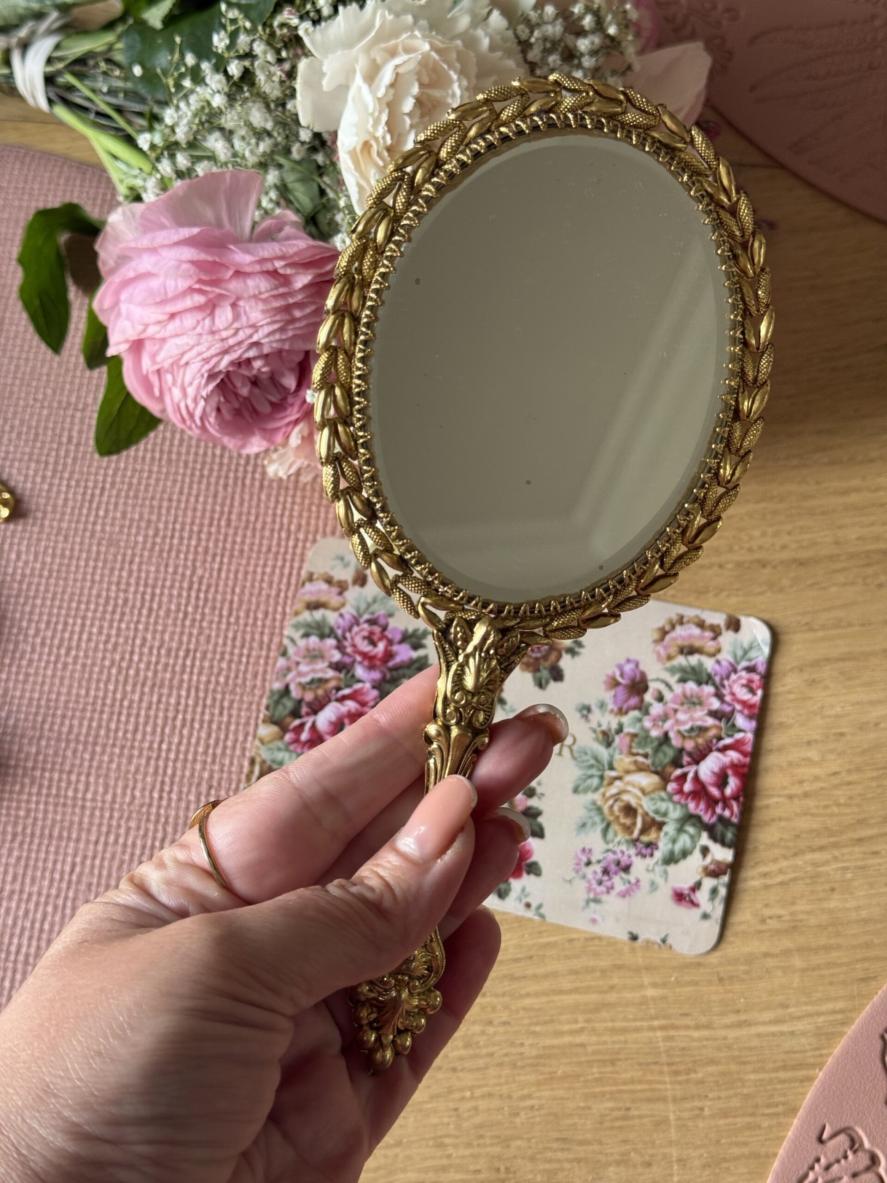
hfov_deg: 30.3
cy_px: 592
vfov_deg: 39.7
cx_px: 444
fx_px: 1640
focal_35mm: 48
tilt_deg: -67.4
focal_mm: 6.76
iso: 100
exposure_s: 1/92
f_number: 1.78
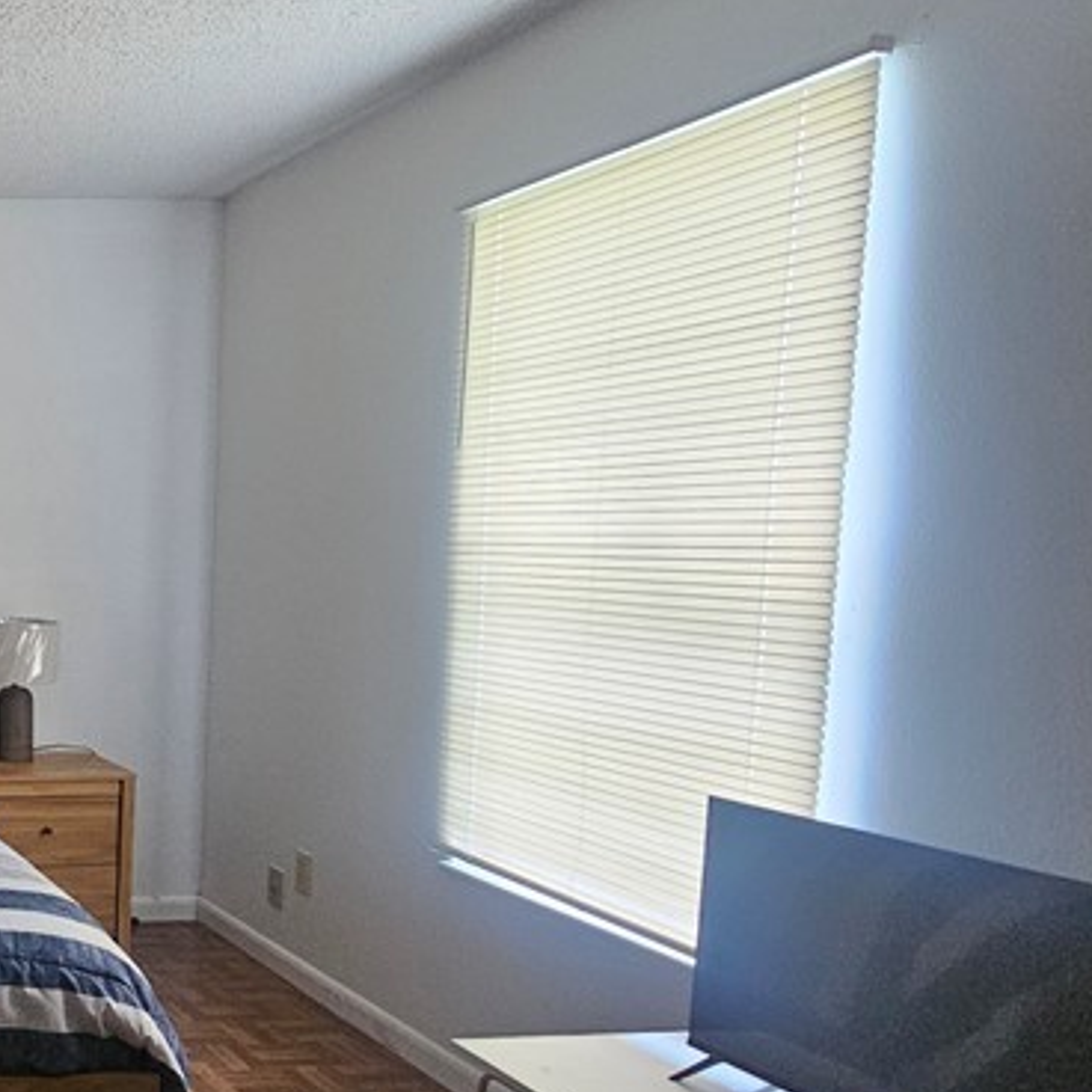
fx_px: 1142
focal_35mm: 32
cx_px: -323
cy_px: 659
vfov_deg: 50.8
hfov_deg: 35.3
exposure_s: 1/77.4
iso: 500
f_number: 2.2
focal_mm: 2.2
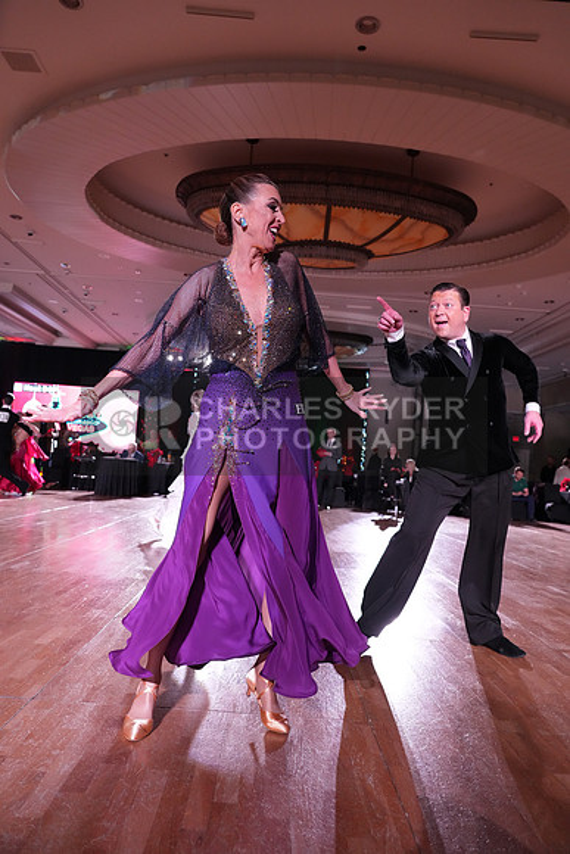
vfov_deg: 69.4
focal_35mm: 26
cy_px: 427
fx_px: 617
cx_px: 285
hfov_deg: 49.6
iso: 4000
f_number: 4
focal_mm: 26
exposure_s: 1/320
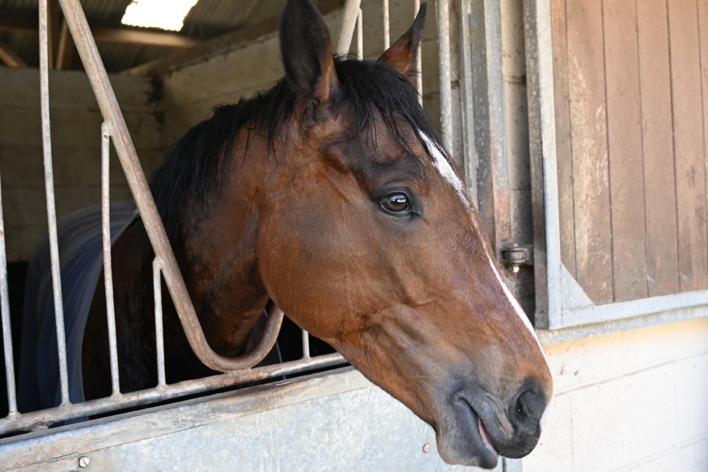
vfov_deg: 31.9
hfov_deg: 46.4
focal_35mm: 42
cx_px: 354
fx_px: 826
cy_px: 236
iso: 200
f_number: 4
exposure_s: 1/50
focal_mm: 28
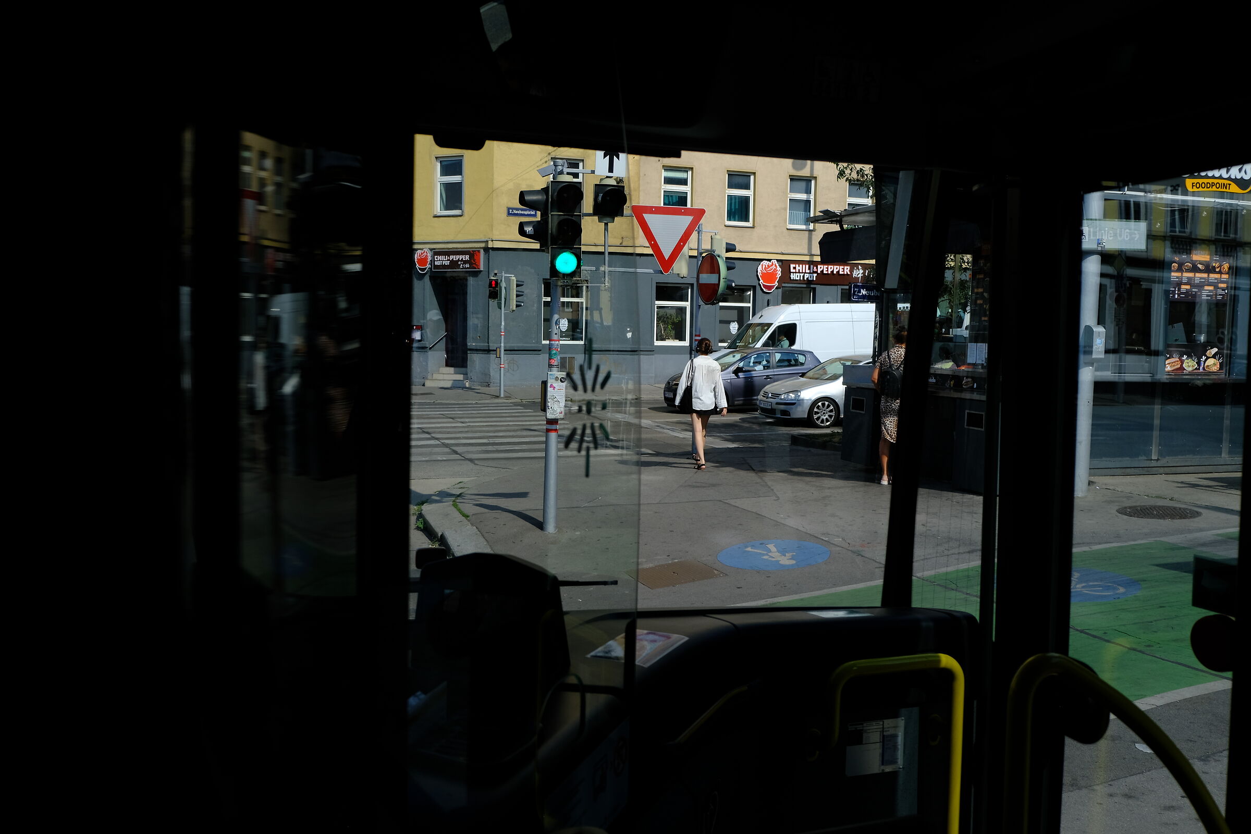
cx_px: 626
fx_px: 1008
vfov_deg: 45.0
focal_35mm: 29
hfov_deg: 63.7
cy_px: 417
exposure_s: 1/4000
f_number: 3.2
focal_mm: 19.6
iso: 250
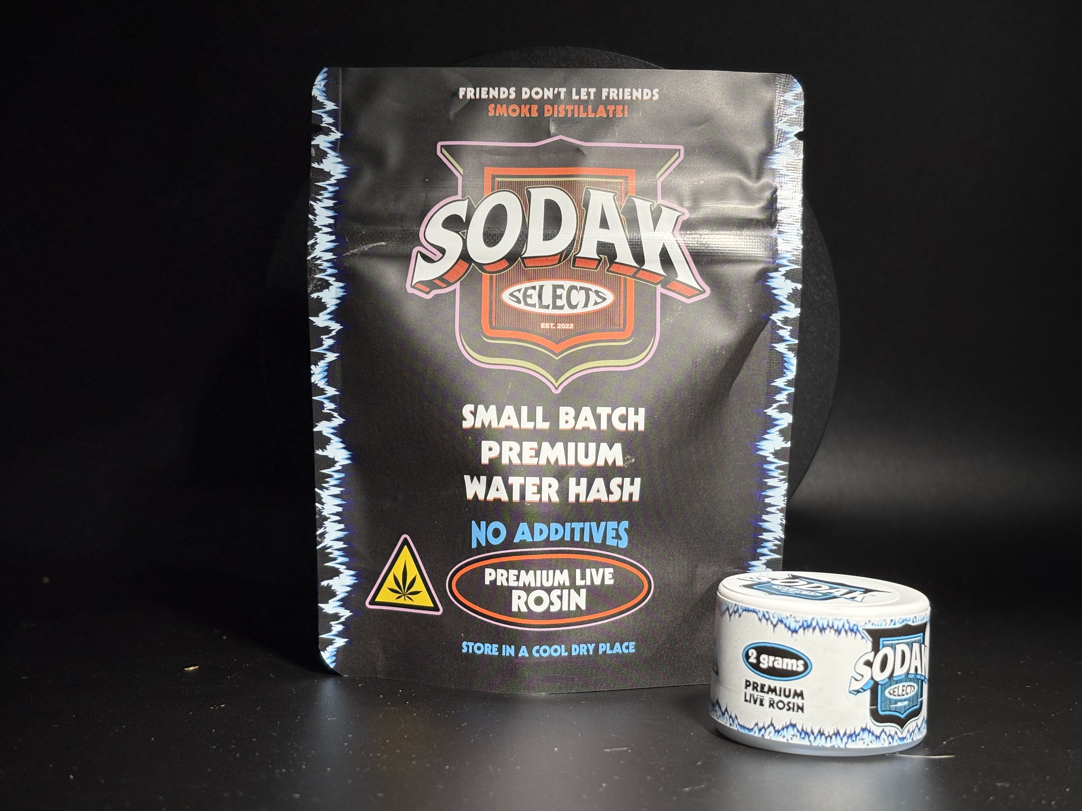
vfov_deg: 28.0
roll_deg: -0.9
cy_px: 406
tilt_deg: -2.3
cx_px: 541
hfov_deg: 36.8
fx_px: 1625
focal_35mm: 52
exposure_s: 1/1136
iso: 32
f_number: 1.6
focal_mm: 5.96
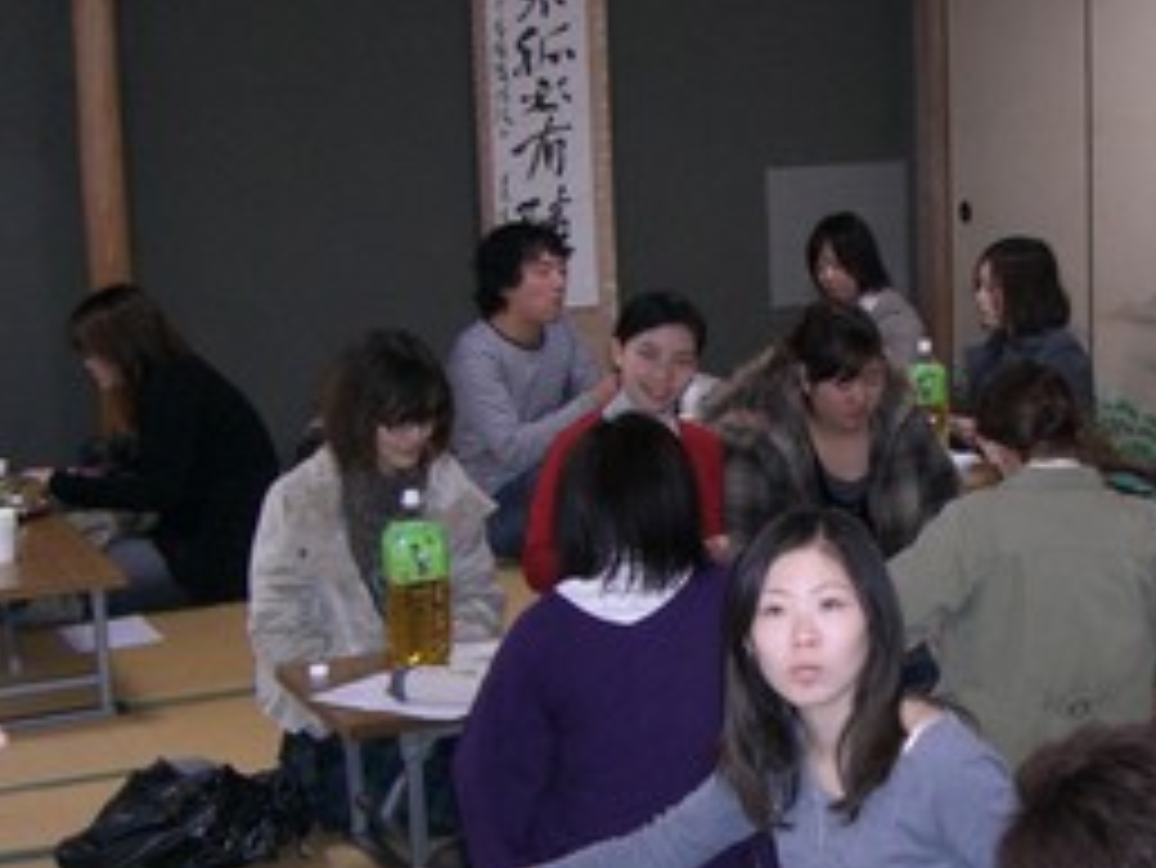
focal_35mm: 74
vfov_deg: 19.9
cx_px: 1017
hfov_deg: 25.6
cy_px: 555
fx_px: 2472
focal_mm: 6.2
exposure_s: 1/60
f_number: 2.7
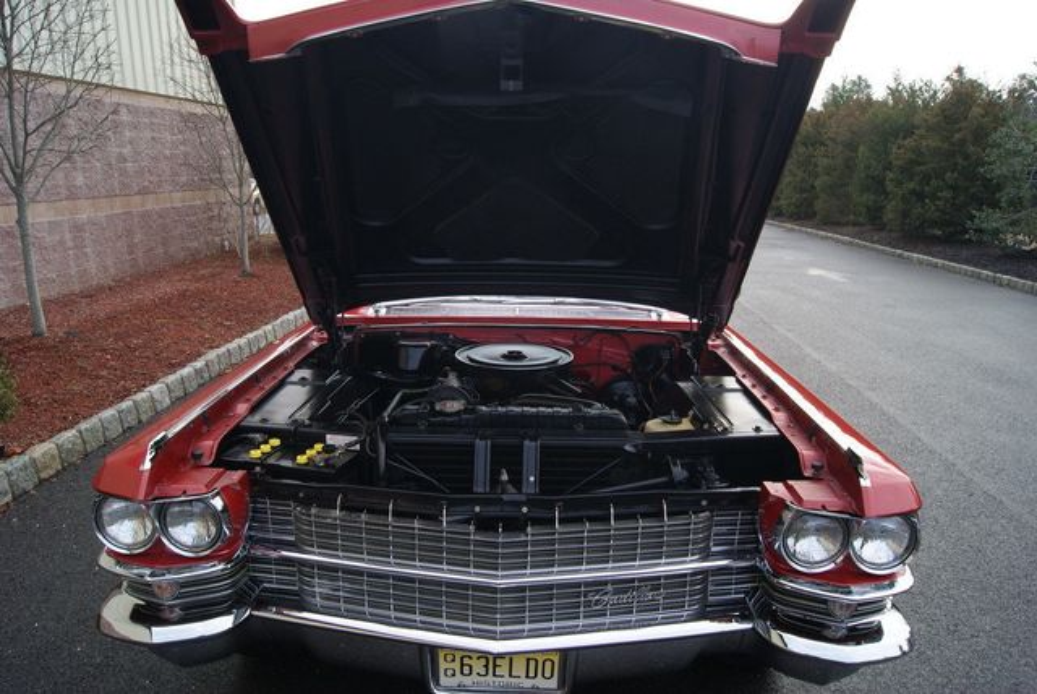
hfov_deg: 67.3
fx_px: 778
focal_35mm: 27
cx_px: 518
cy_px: 347
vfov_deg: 48.0
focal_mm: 18
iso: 100
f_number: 8
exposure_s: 1/60
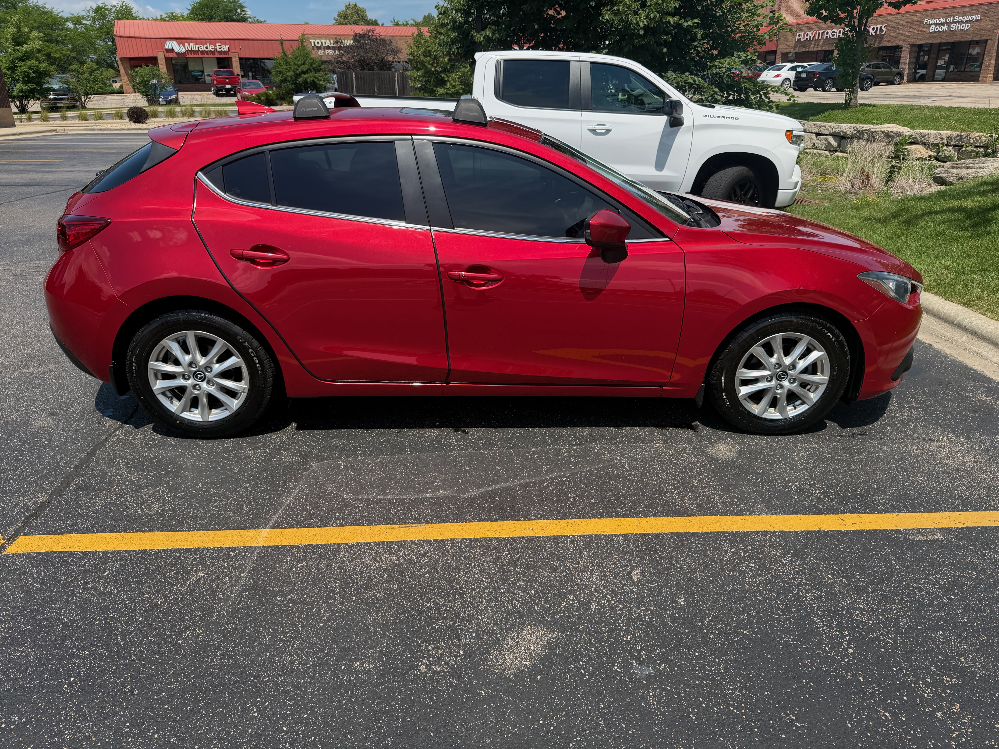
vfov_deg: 56.8
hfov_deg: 71.6
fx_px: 693
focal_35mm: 24
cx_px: 500
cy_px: 374
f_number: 1.78
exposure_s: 1/3584
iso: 100
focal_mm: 6.76
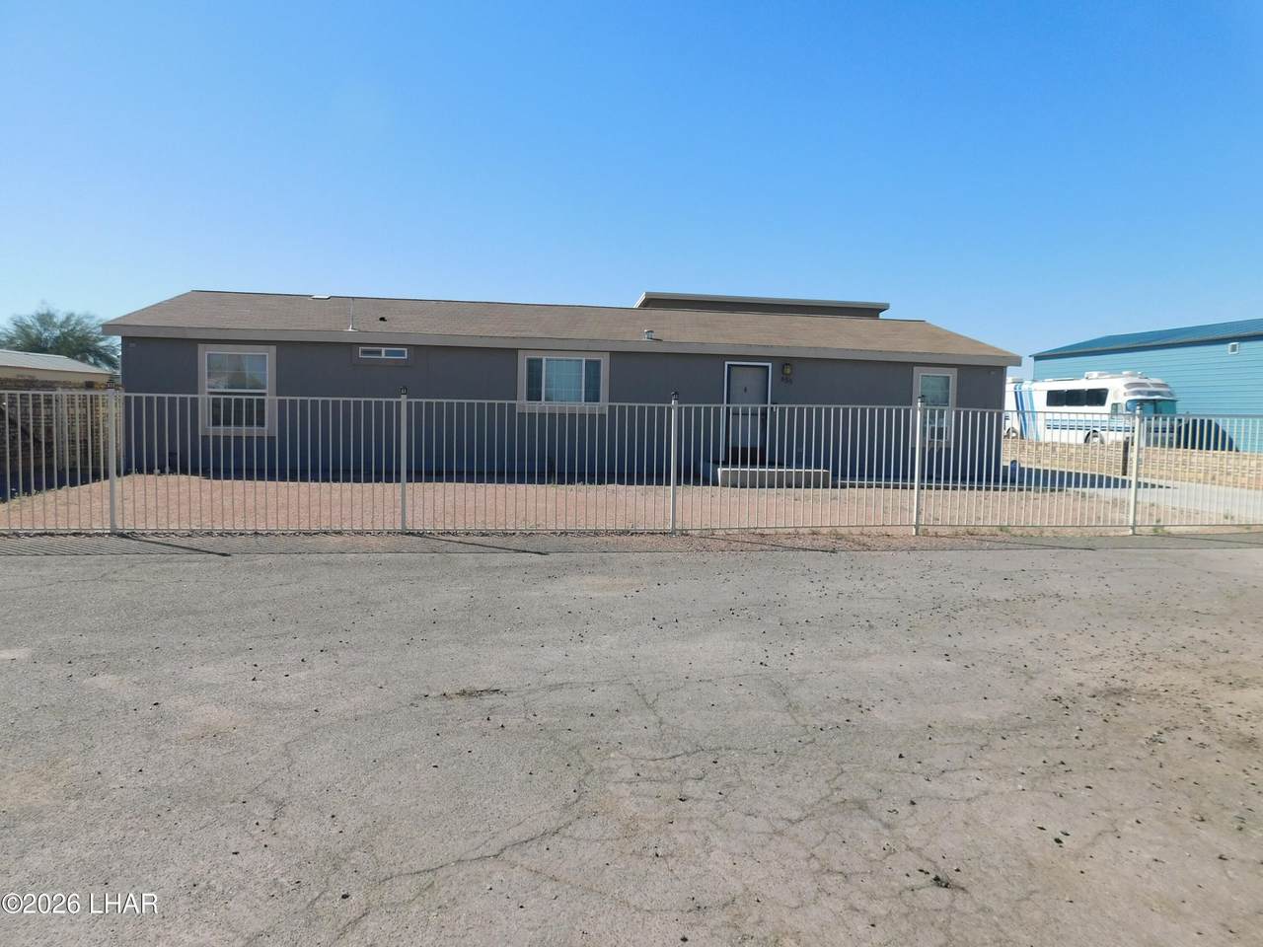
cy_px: 474
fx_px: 839
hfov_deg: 73.9
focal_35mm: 23
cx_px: 632
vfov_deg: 58.9
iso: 125
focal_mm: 4
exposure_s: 1/500
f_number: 6
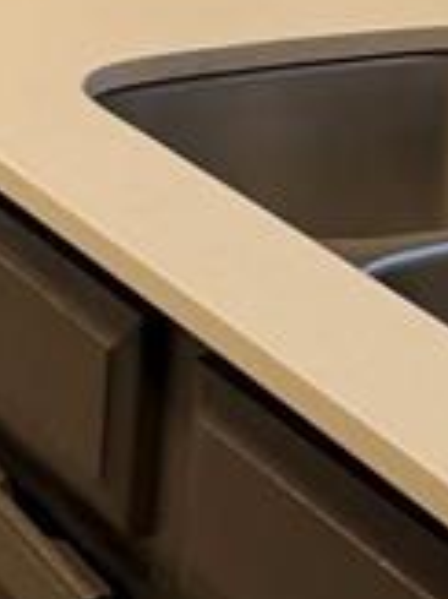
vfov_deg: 12.3
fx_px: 2609
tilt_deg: -5.0
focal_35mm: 151
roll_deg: -5.4
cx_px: 639
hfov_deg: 9.6
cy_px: -345
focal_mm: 6.76
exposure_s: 1/60
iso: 200
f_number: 1.78
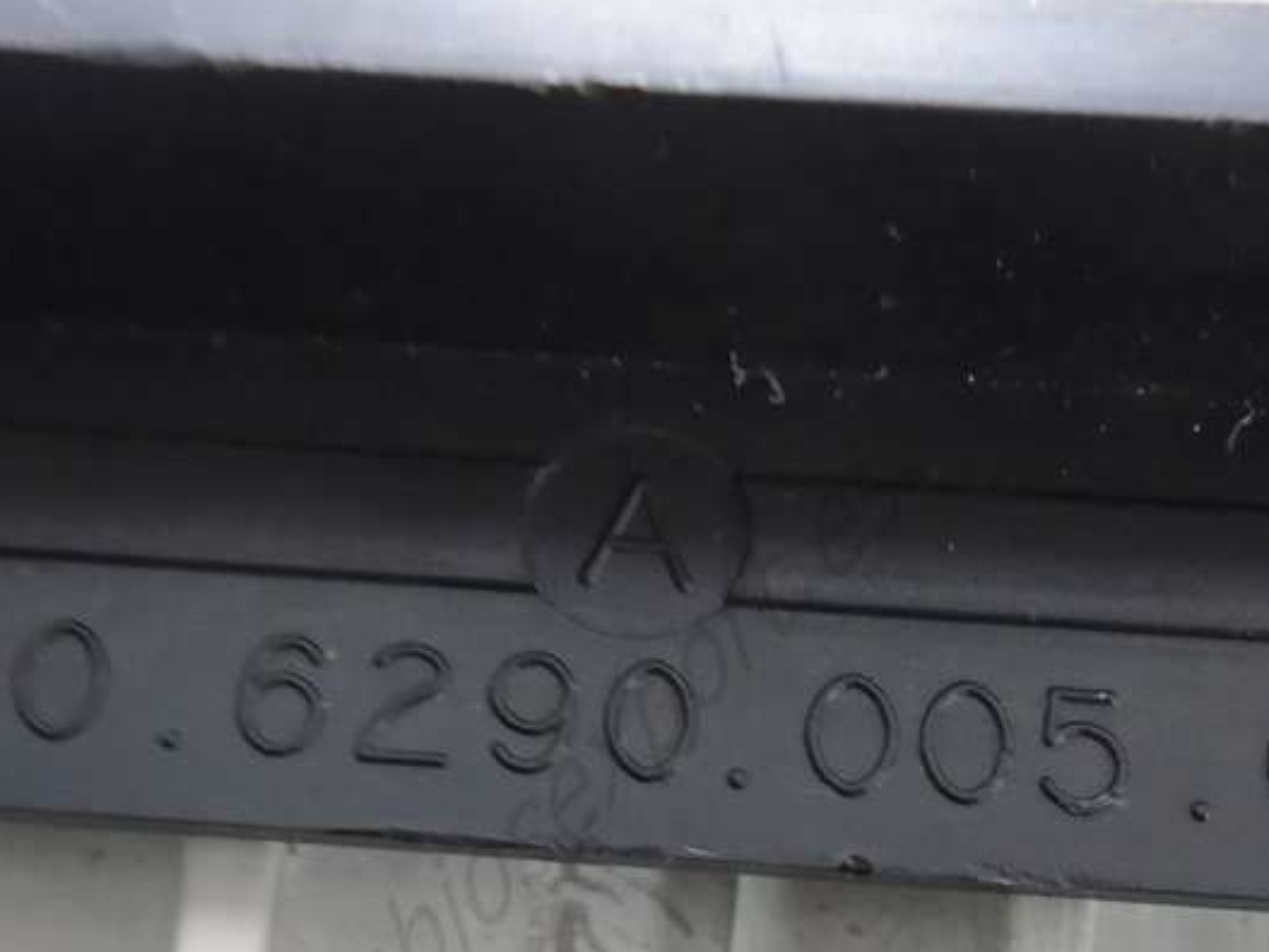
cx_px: 542
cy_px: 829
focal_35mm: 54
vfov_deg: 26.3
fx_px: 1979
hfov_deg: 35.5
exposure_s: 1/30
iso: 320
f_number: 3.2
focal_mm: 4.6
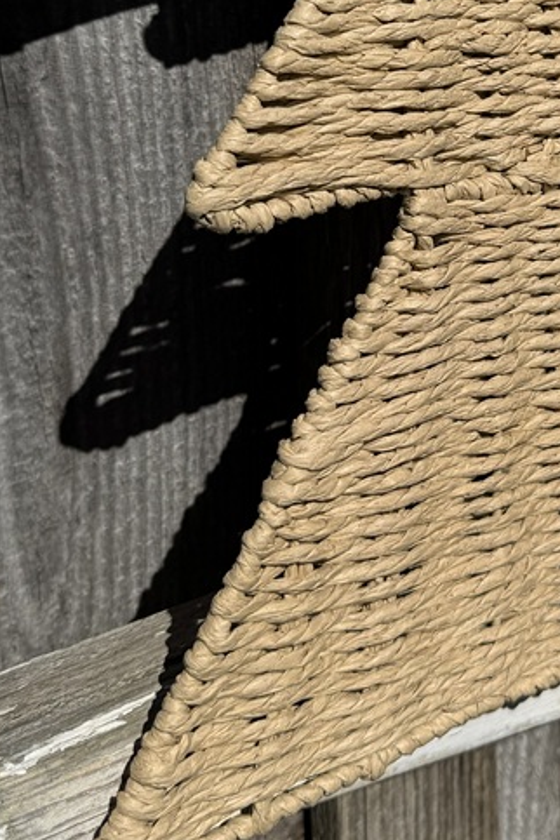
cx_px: 569
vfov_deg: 30.7
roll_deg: +0.1
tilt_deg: -6.3
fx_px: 1447
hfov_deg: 21.1
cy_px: 54
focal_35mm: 62
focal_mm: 6.76
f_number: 1.78
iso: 80
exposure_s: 1/10417
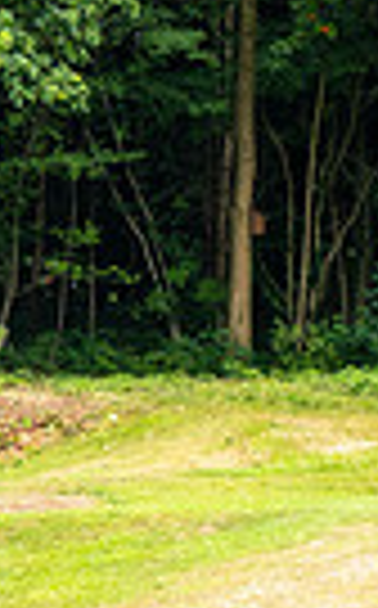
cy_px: 151
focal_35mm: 482
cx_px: -738
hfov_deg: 2.7
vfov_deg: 4.4
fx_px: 7970
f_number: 6.3
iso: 500
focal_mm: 110
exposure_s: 1/200
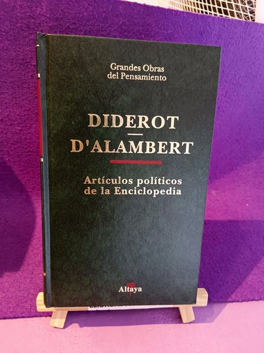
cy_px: 176
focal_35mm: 26
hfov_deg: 53.0
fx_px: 265
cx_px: 132
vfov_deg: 67.3
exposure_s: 1/25
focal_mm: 3.96
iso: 1062
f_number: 1.8
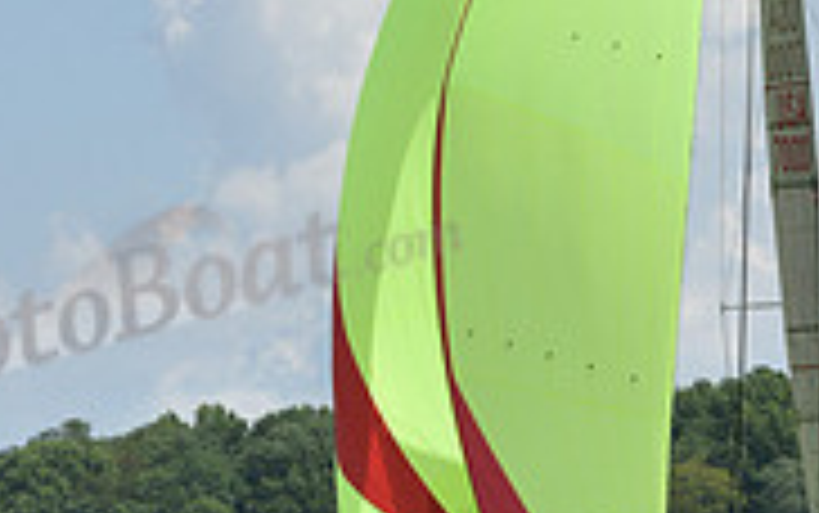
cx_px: 695
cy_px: 472
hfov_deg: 5.6
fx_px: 8420
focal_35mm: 377
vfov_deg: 3.5
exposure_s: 1/1000
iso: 320
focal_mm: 116
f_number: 10
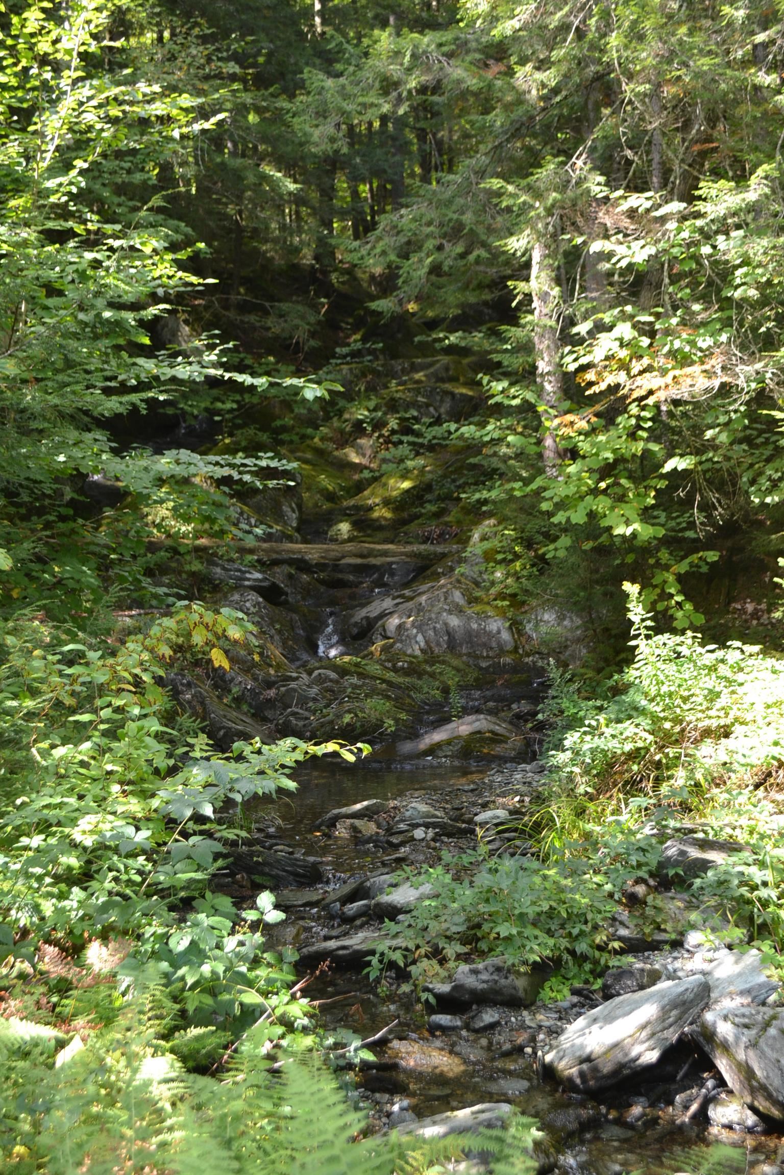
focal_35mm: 44
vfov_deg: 45.0
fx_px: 1421
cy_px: 588
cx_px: 392
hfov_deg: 30.8
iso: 400
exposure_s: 1/100
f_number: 4.5
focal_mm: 29
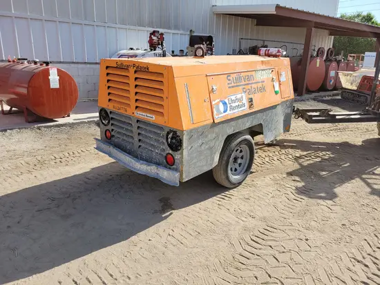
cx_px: 190
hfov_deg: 67.3
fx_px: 286
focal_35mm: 26
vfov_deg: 53.1
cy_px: 142
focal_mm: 5.4
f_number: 1.8
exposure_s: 1/1785
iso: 40
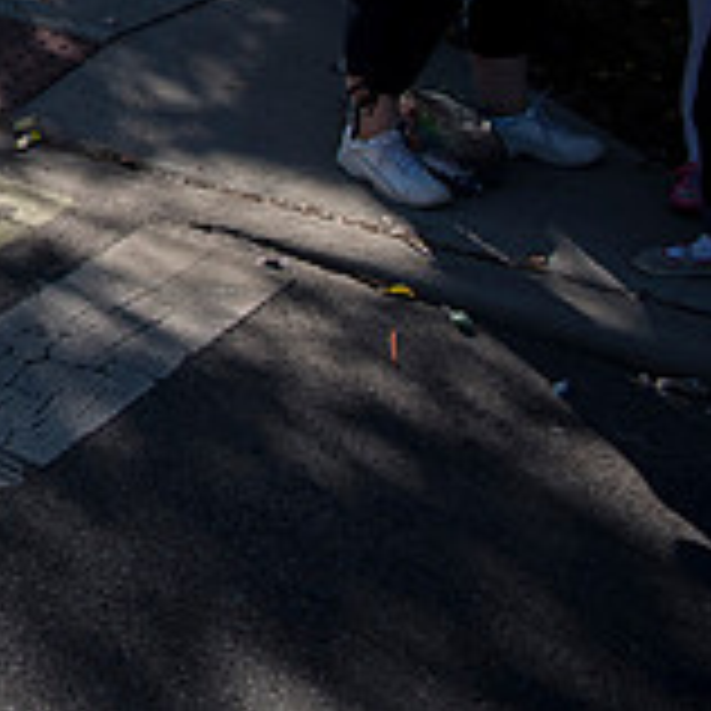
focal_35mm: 75
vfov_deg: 21.3
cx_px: -554
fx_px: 1743
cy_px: -155
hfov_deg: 18.3
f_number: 4.5
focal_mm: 24
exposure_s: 1/2000
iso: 250
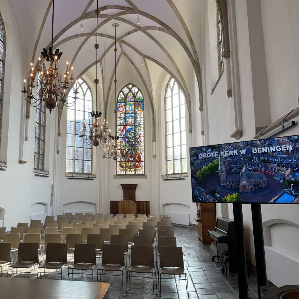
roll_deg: -0.2
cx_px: 108
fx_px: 303
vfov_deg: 52.5
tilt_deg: +9.8
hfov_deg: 51.8
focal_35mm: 31
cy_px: 149
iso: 32
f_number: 1.6
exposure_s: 1/220
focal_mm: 4.2
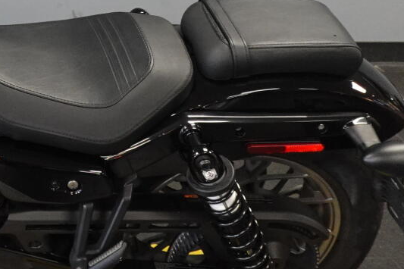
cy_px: -123
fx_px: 841
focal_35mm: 75
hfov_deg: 24.1
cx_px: -105
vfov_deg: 16.7
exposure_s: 1/100
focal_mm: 7.6
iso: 800
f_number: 2
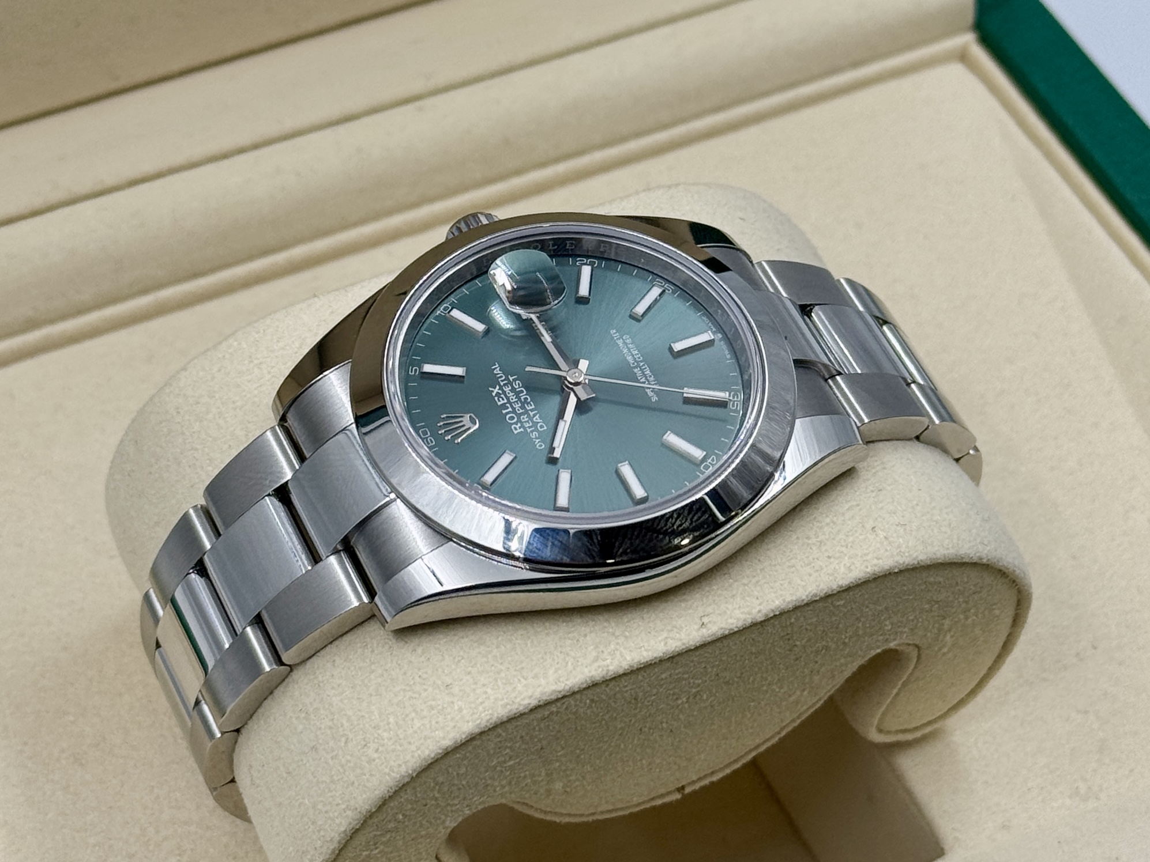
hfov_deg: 39.7
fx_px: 1595
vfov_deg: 30.3
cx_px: 575
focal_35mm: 48
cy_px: 431
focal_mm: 6.76
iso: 64
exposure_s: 1/518
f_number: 1.78
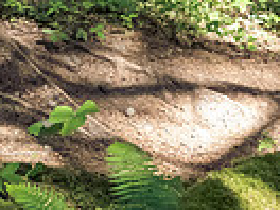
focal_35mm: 149
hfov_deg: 12.1
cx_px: -227
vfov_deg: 9.4
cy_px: -190
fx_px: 1205
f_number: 2.8
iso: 4000
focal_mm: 17
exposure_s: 1/1000
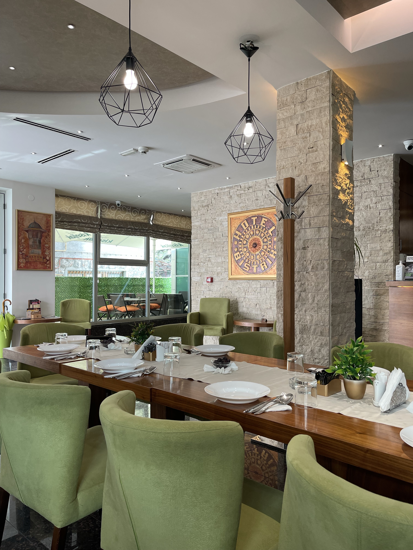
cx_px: 206
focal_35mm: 26
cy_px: 275
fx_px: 414
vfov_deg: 67.3
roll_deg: -0.3
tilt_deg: -1.0
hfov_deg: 53.1
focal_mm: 5.1
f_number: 1.6
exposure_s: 1/100
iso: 100
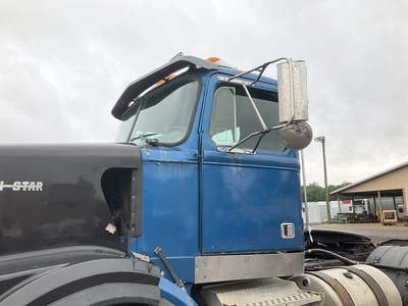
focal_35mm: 29
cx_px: 204
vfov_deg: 48.2
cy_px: 153
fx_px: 342
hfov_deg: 61.7
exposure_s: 1/580
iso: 25
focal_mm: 3
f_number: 1.8
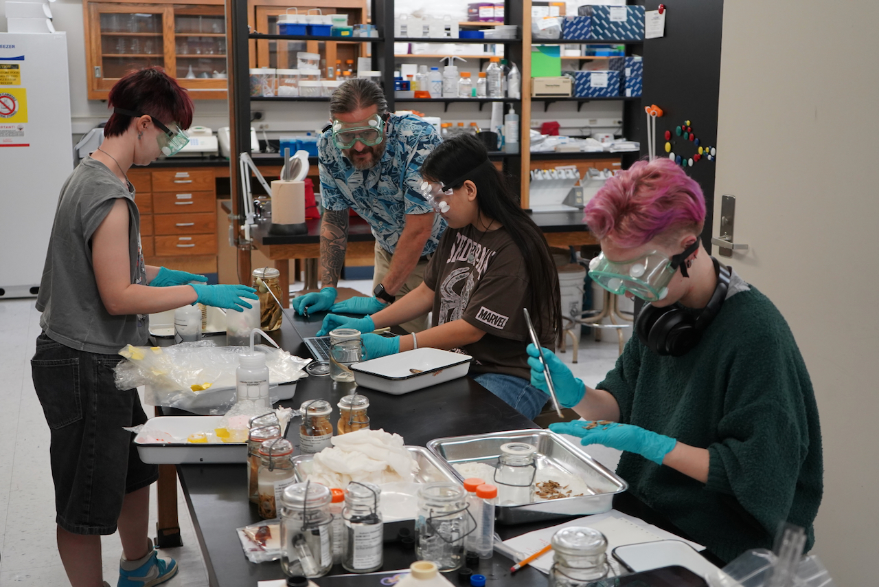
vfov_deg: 30.5
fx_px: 1075
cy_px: 294
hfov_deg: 44.5
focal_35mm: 44
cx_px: 440
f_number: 4.5
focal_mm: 44
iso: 2500
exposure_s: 1/160
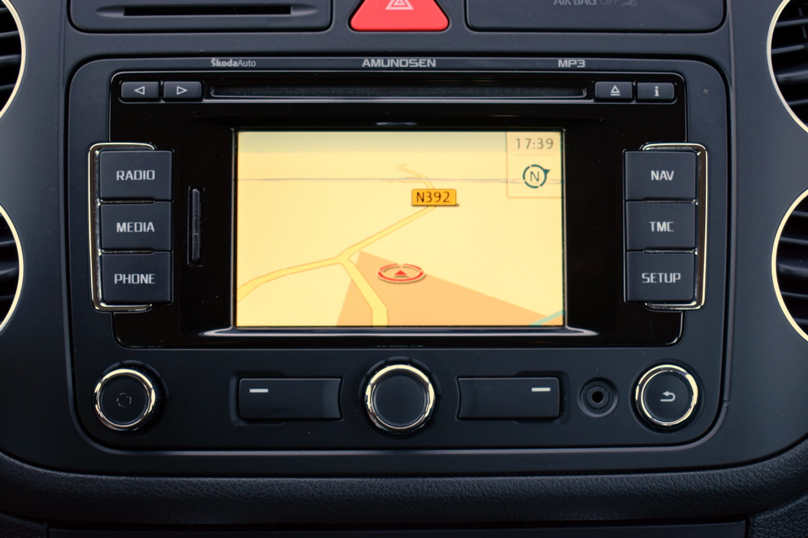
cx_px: 404
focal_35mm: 51
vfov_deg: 26.5
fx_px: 1144
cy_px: 269
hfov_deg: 38.9
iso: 450
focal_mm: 34
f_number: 4.5
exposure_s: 1/60
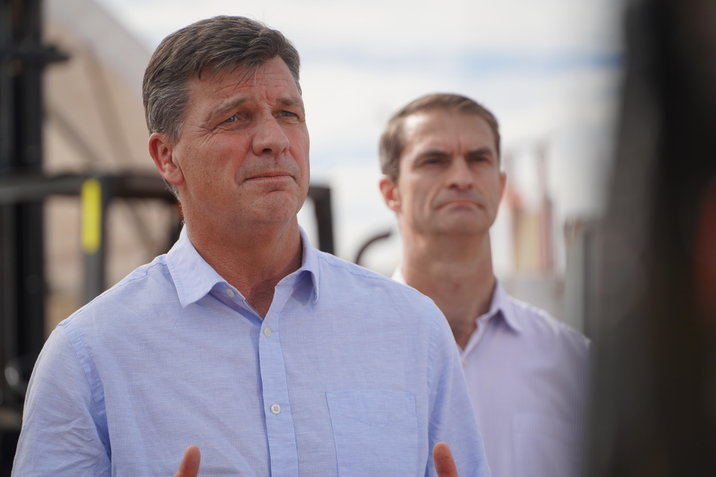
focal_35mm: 135
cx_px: 358
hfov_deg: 15.2
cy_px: 238
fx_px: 2685
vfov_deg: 10.2
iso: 100
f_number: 4.5
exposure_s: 1/800
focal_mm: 135
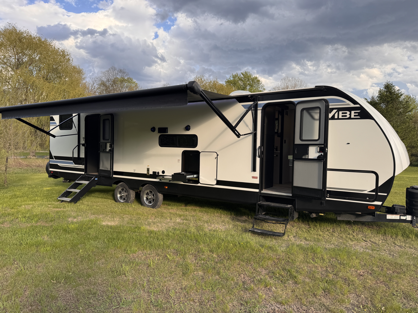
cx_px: 209
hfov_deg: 71.6
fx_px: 290
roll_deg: -1.2
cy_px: 156
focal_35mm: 24
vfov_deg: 56.8
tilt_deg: -2.5
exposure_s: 1/995
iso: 80
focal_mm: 6.76
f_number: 1.78
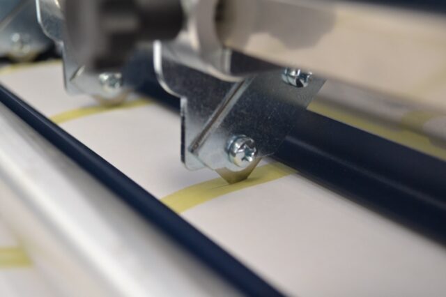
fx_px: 594
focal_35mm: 48
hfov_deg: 41.1
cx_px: 223
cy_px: 148
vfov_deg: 28.0
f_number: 4.8
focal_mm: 32
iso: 800
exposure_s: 1/40
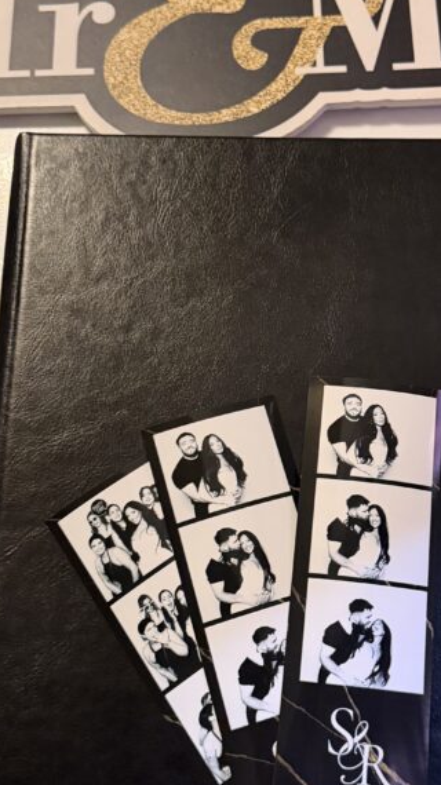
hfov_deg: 25.3
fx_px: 979
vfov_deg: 43.7
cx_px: 280
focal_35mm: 47
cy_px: 355
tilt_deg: -72.9
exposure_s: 1/40
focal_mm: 6.76
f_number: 1.78
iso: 1000
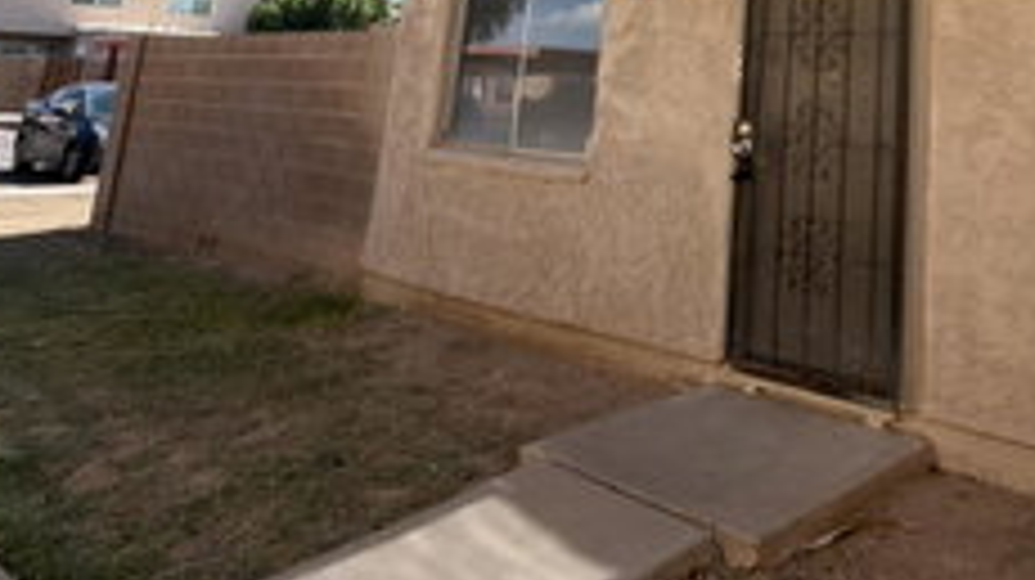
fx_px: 932
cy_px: -103
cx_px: 868
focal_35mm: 34
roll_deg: -2.6
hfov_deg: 53.1
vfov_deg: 29.9
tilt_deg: +12.6
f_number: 2.2
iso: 40
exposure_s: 1/502
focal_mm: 2.22
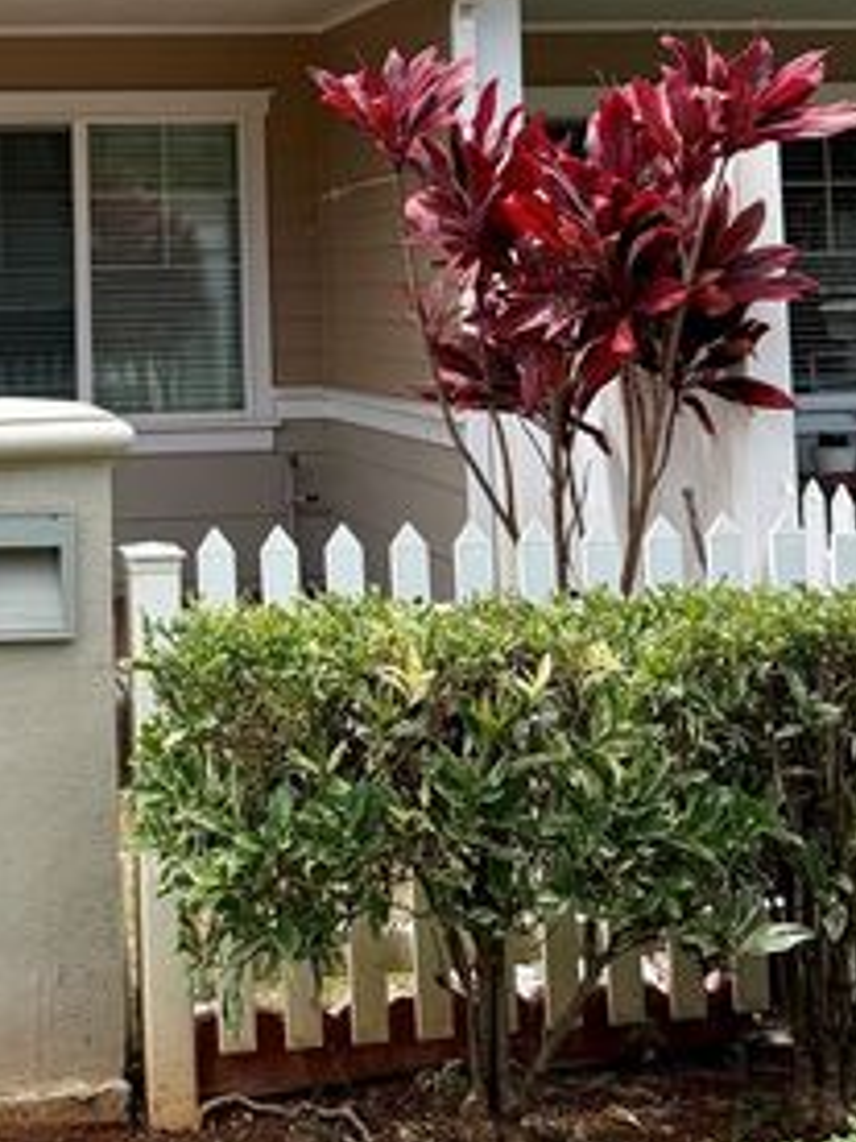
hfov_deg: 24.4
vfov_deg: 31.9
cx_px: 66
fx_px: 1912
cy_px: 157
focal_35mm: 58
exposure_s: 1/3279
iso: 100
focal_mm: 6.76
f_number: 1.78
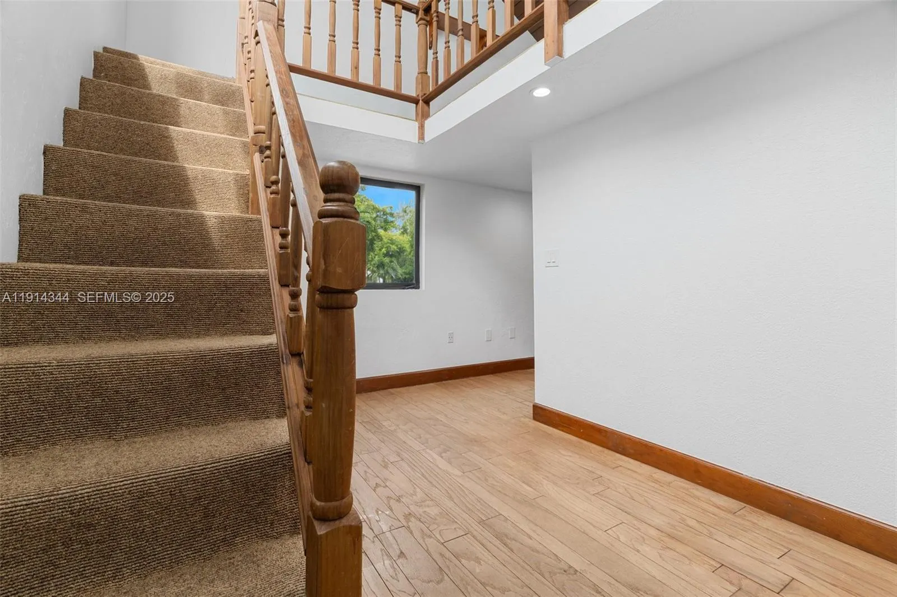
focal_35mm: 16
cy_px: 298
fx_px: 399
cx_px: 448
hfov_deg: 96.7
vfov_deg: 73.7
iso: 320
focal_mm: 16
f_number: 8
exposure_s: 1/4
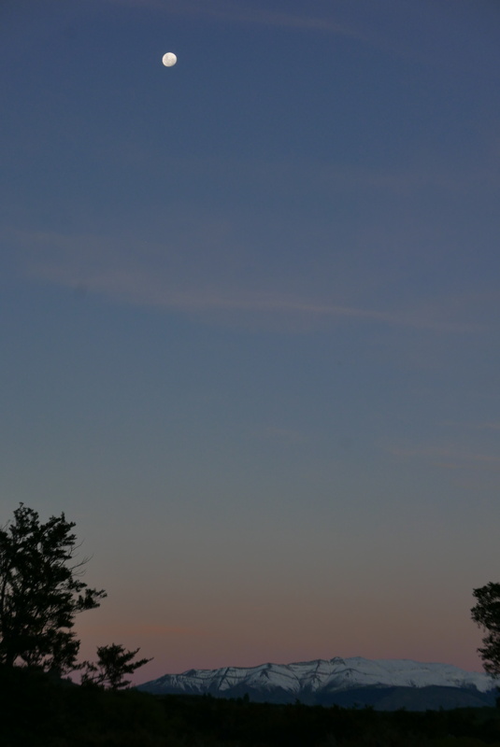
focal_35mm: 72
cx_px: 250
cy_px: 374
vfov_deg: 28.0
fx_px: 1497
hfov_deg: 19.0
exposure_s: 1/200
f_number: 5.6
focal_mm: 32.6
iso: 200
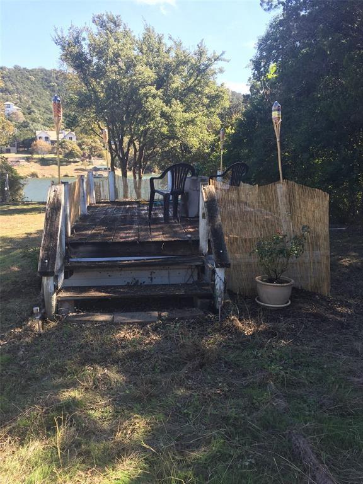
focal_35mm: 29
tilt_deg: -10.9
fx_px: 405
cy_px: 242
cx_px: 182
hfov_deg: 48.2
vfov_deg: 61.7
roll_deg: +0.0
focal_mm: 4.15
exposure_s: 1/299
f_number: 2.2
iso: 32
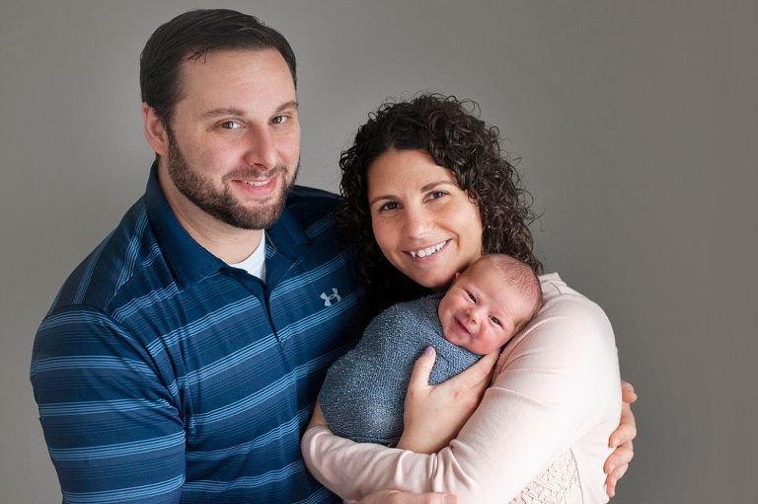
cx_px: 379
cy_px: 252
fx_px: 1051
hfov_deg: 39.6
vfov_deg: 26.9
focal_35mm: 50
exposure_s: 1/320
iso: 2000
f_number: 3.5
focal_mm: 50
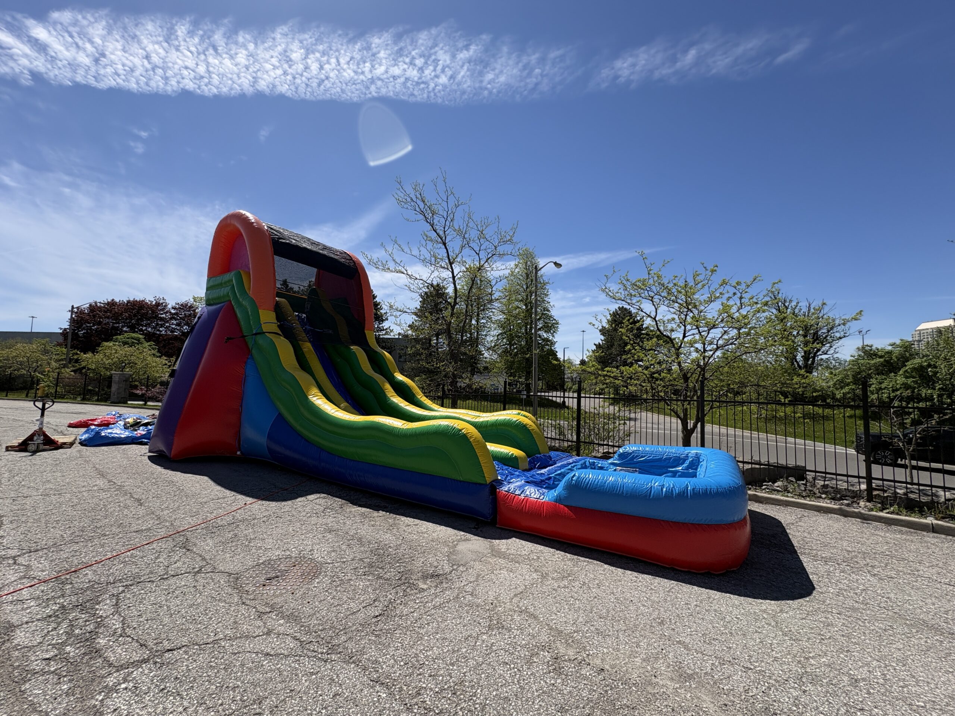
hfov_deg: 102.1
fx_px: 386
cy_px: 358
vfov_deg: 85.7
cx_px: 478
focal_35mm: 14
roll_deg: -1.1
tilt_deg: +4.7
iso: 50
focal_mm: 2.22
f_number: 2.2
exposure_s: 1/2208
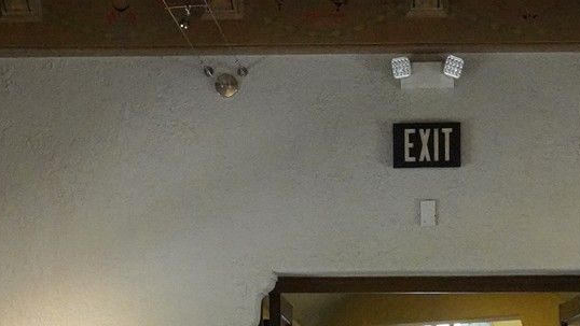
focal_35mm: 109
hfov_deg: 19.6
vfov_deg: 10.1
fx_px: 1677
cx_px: 379
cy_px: 699
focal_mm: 28
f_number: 9
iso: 10000
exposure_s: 1/100
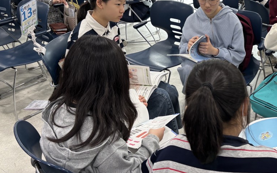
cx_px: 222
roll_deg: +2.8
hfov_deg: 41.6
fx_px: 347
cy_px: 65
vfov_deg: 27.9
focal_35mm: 46
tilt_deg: -25.0
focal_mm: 5.96
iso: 125
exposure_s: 1/60
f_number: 1.6
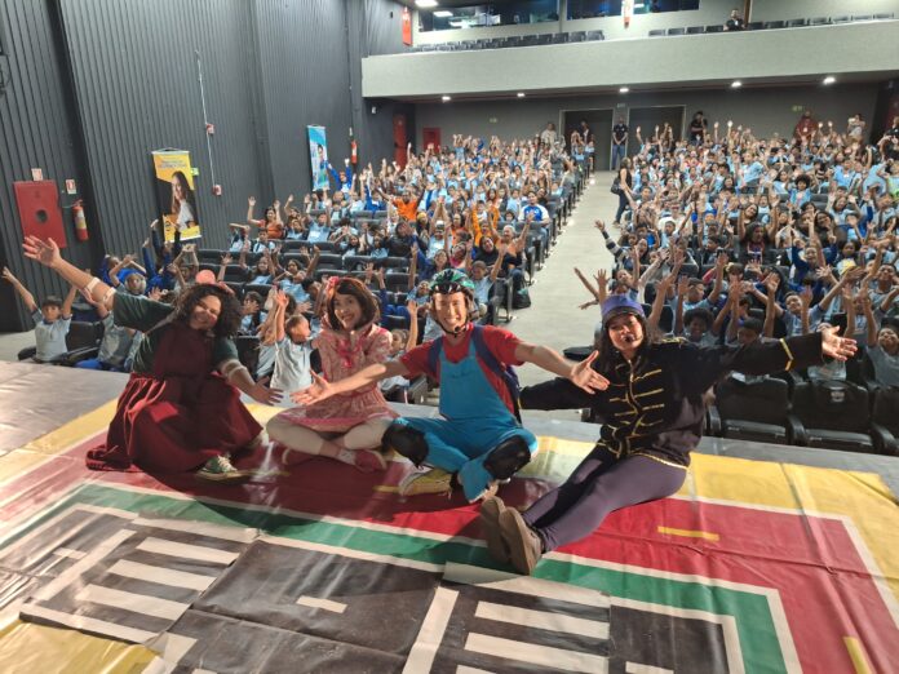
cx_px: 450
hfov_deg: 73.9
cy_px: 337
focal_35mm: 23
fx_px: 597
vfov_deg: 58.9
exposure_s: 1/24
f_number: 1.8
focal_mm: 5.54
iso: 400
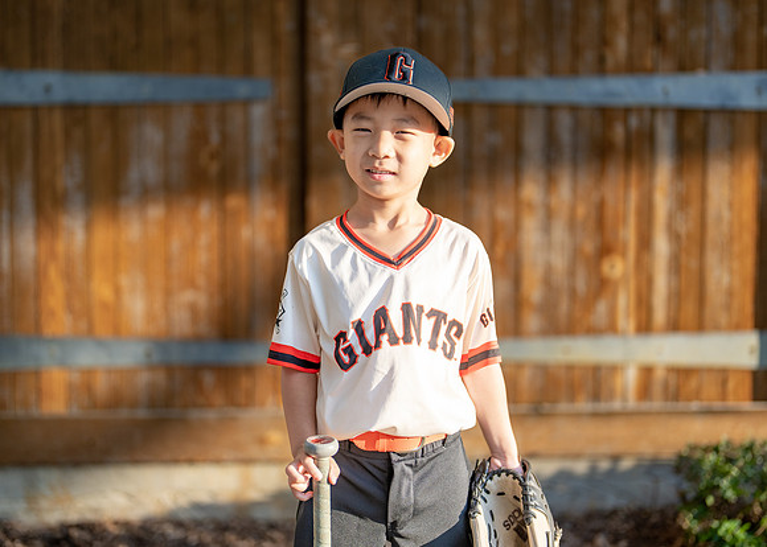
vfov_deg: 25.3
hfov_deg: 34.9
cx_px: 370
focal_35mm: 56
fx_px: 1220
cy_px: 257
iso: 100
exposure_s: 1/2000
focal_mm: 50
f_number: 1.2
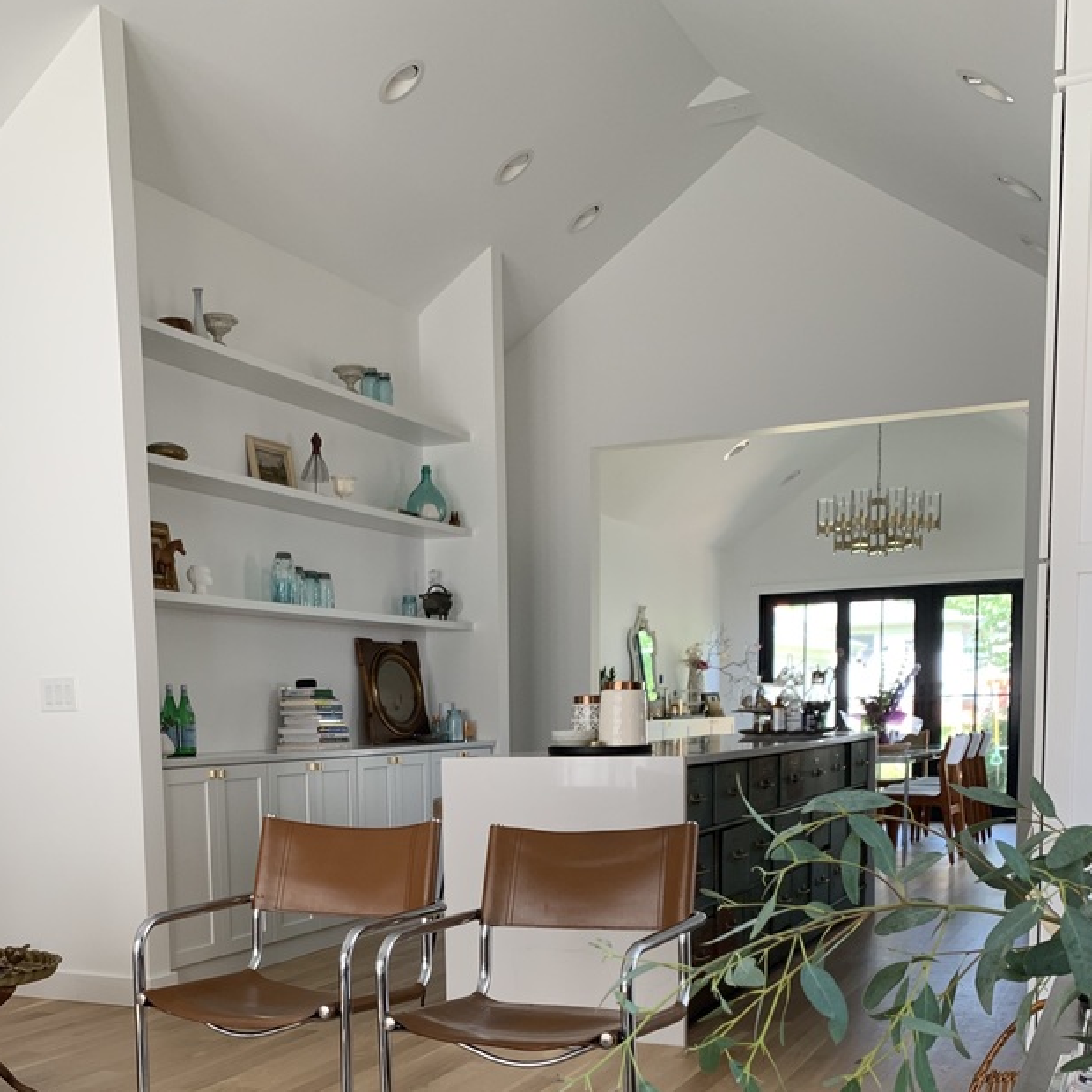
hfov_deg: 41.7
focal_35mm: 40
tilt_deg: -6.5
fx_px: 1428
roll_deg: +1.5
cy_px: 898
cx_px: 447
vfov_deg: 39.9
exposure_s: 1/80
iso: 100
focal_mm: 4.25
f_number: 1.8
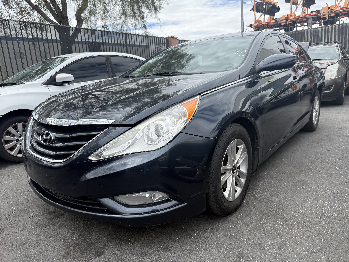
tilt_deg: -12.0
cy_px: 131
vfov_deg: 56.8
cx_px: 174
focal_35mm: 24
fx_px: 242
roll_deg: +4.1
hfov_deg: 71.6
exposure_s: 1/2801
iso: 80
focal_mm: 6.76
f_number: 1.78
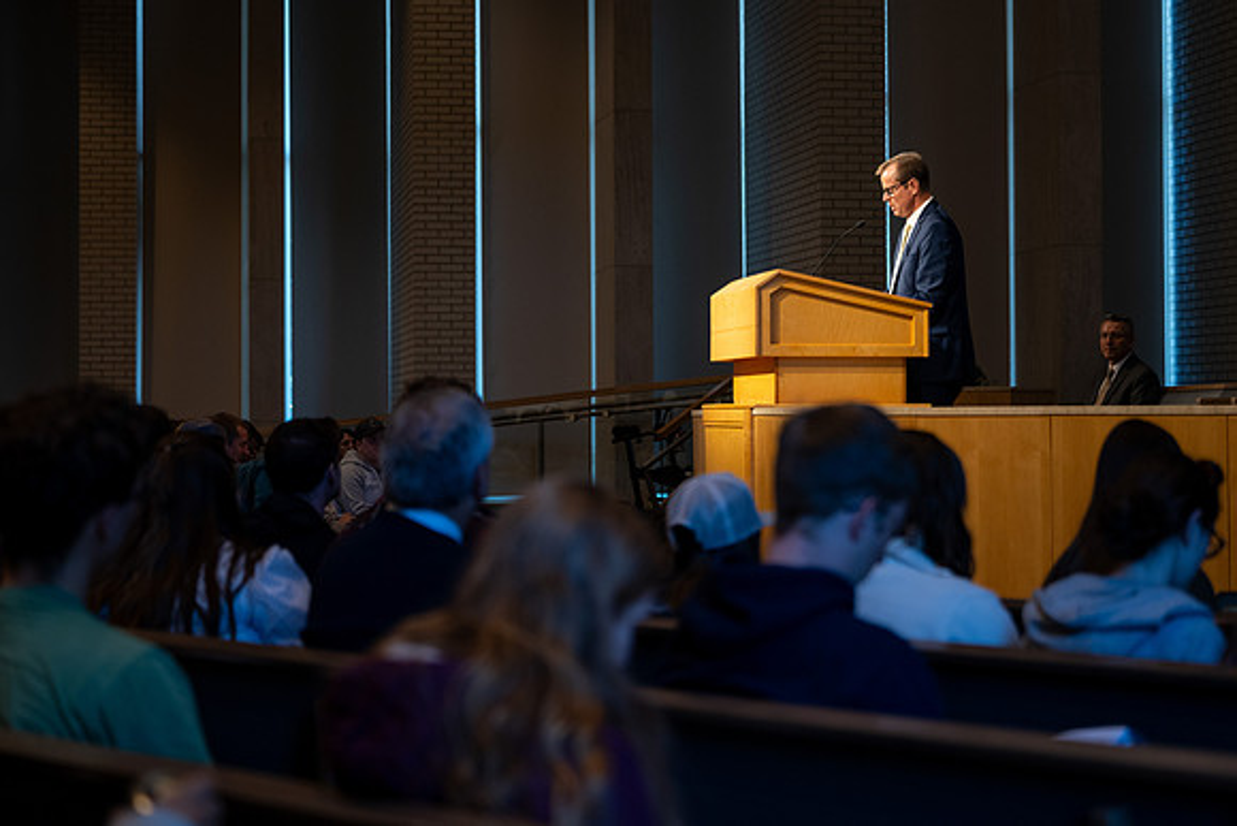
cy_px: 353
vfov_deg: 17.0
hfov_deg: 25.3
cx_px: 709
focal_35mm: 80
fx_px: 2757
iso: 640
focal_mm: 70
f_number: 2.8
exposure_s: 1/125
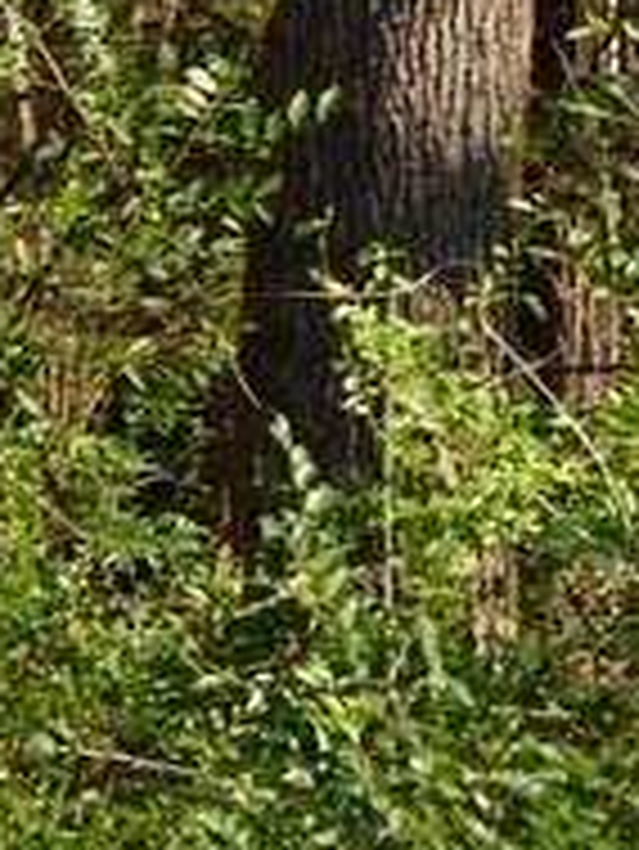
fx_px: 11211
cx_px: 284
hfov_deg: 3.3
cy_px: -1277
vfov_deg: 4.2
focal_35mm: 456
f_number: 8
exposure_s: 1/100
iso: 100
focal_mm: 70
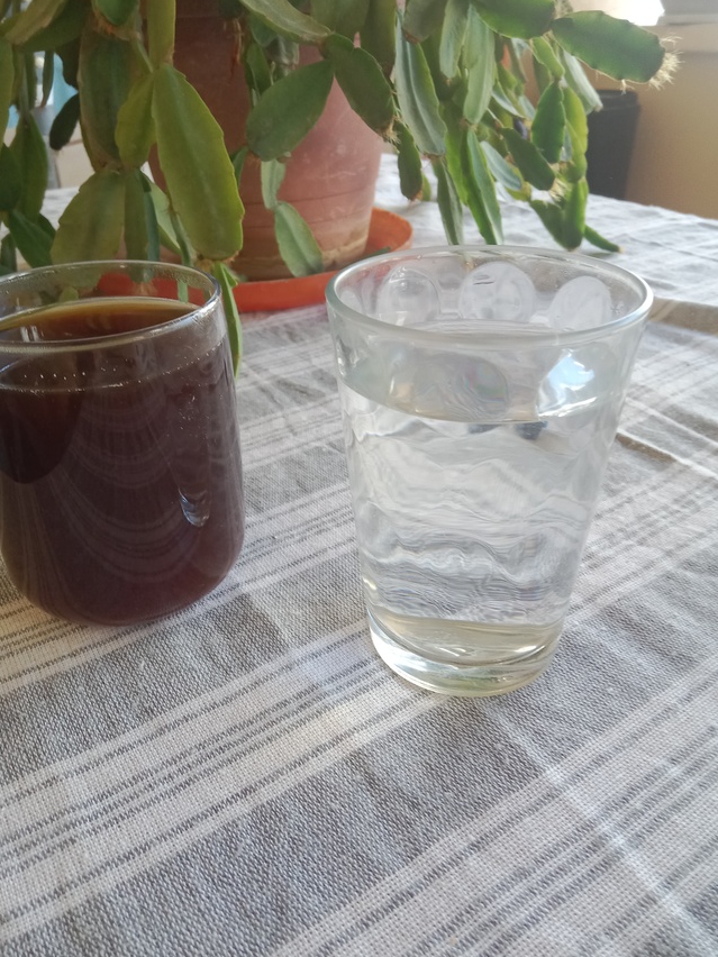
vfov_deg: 65.3
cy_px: 478
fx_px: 747
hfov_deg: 51.4
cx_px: 353
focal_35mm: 27
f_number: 2.2
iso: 190
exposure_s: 1/50
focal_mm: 3.4
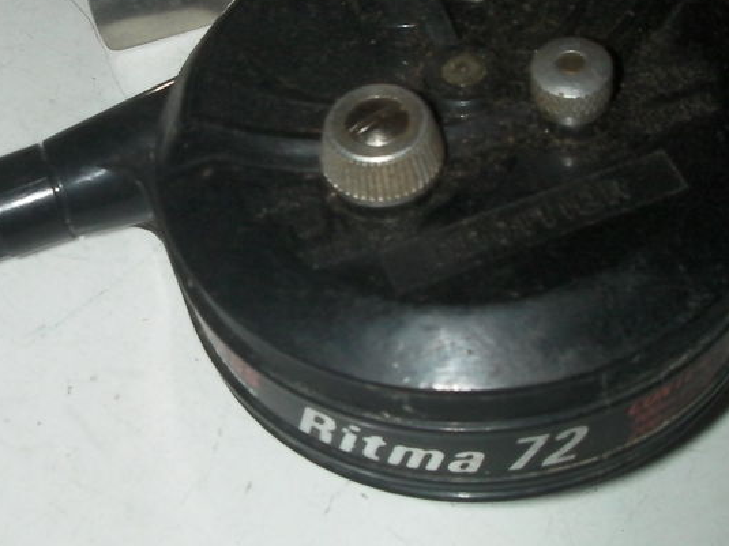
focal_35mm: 71
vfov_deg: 20.6
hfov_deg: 27.1
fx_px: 1495
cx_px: 193
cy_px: 152
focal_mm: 6.3
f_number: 5.6
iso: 200
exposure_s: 1/30
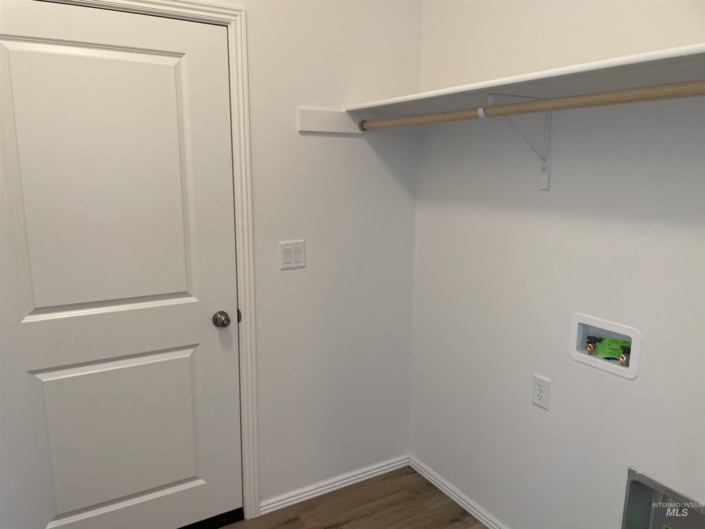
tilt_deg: -10.0
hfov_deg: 67.3
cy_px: 264
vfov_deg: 53.1
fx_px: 530
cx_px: 352
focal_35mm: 26
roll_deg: -3.4
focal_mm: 4.2
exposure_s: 1/121
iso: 125
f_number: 1.6
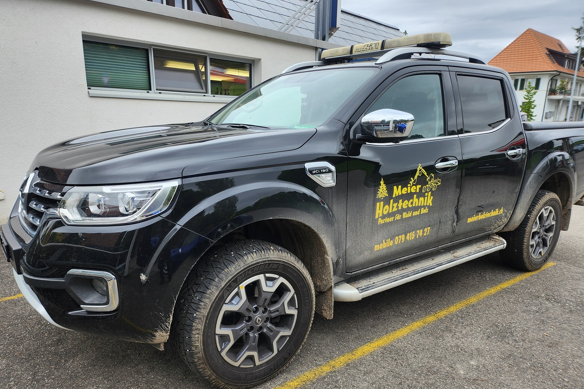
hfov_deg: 69.4
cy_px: 227
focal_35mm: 26
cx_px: 284
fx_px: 422
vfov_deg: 49.3
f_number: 1.8
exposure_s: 1/303
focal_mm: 5
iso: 50
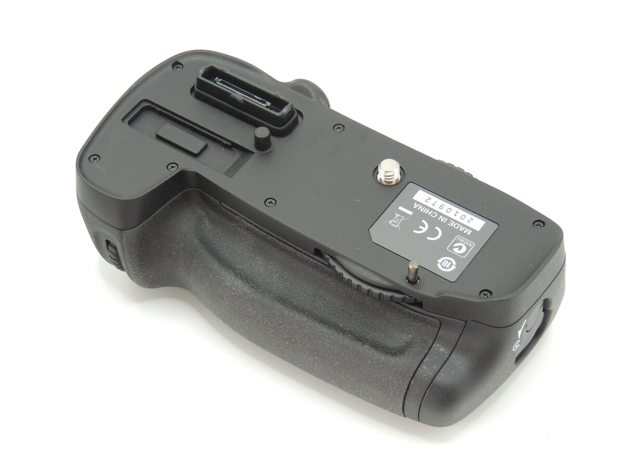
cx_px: 312
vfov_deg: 17.4
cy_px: 234
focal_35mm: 85
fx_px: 1535
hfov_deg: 23.0
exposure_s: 1/30
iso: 400
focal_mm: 15.1
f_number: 4
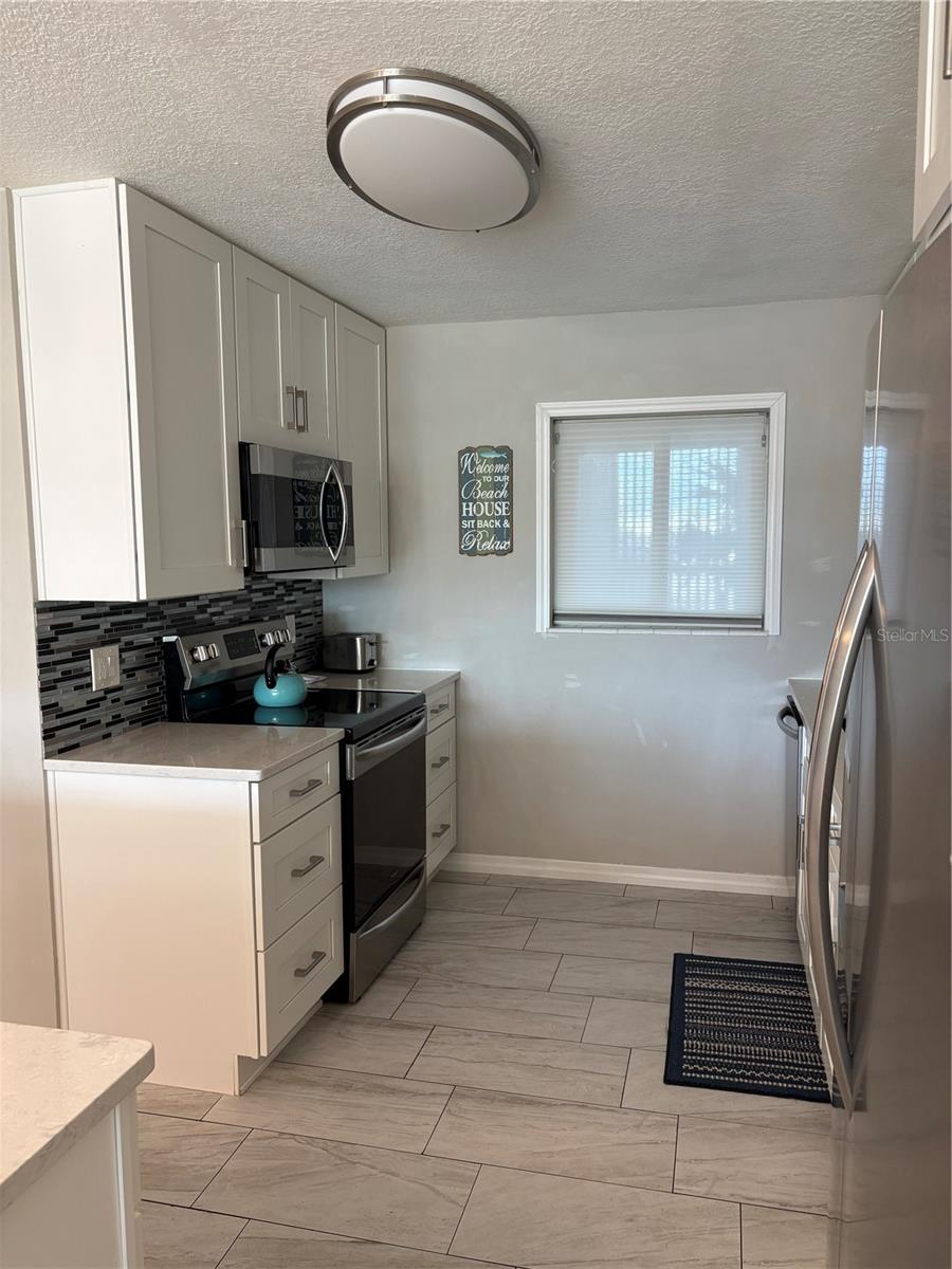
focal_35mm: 26
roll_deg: +1.2
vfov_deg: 67.3
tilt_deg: -4.8
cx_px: 476
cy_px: 634
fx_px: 953
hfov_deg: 53.1
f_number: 1.6
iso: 100
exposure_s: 1/60
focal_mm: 5.96
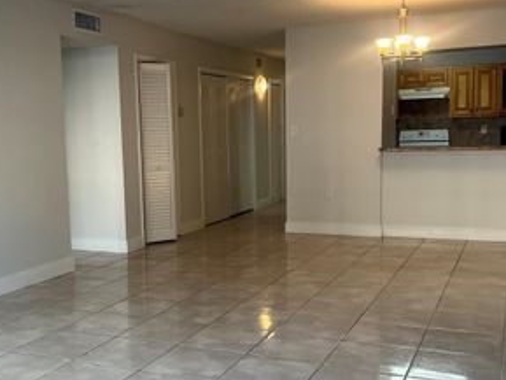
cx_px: 215
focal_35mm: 45
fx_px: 658
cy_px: 208
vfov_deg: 32.2
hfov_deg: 42.0
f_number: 1.5
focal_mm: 5.7
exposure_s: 1/120
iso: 100
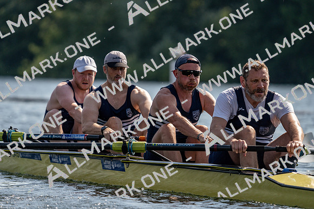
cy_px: 104
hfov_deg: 4.8
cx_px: 157
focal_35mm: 430
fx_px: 3751
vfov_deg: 3.2
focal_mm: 430
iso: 250
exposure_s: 1/1600
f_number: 6.3
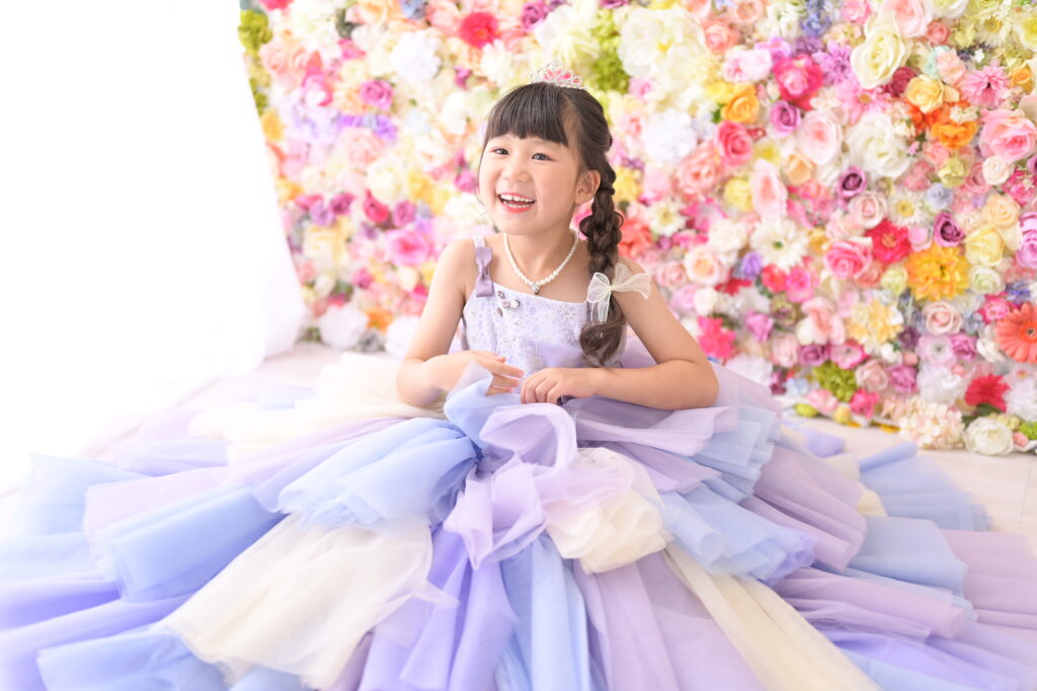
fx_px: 1440
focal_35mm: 50
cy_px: 346
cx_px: 518
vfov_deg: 27.0
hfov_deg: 39.6
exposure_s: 1/200
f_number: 2
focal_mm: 50
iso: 100
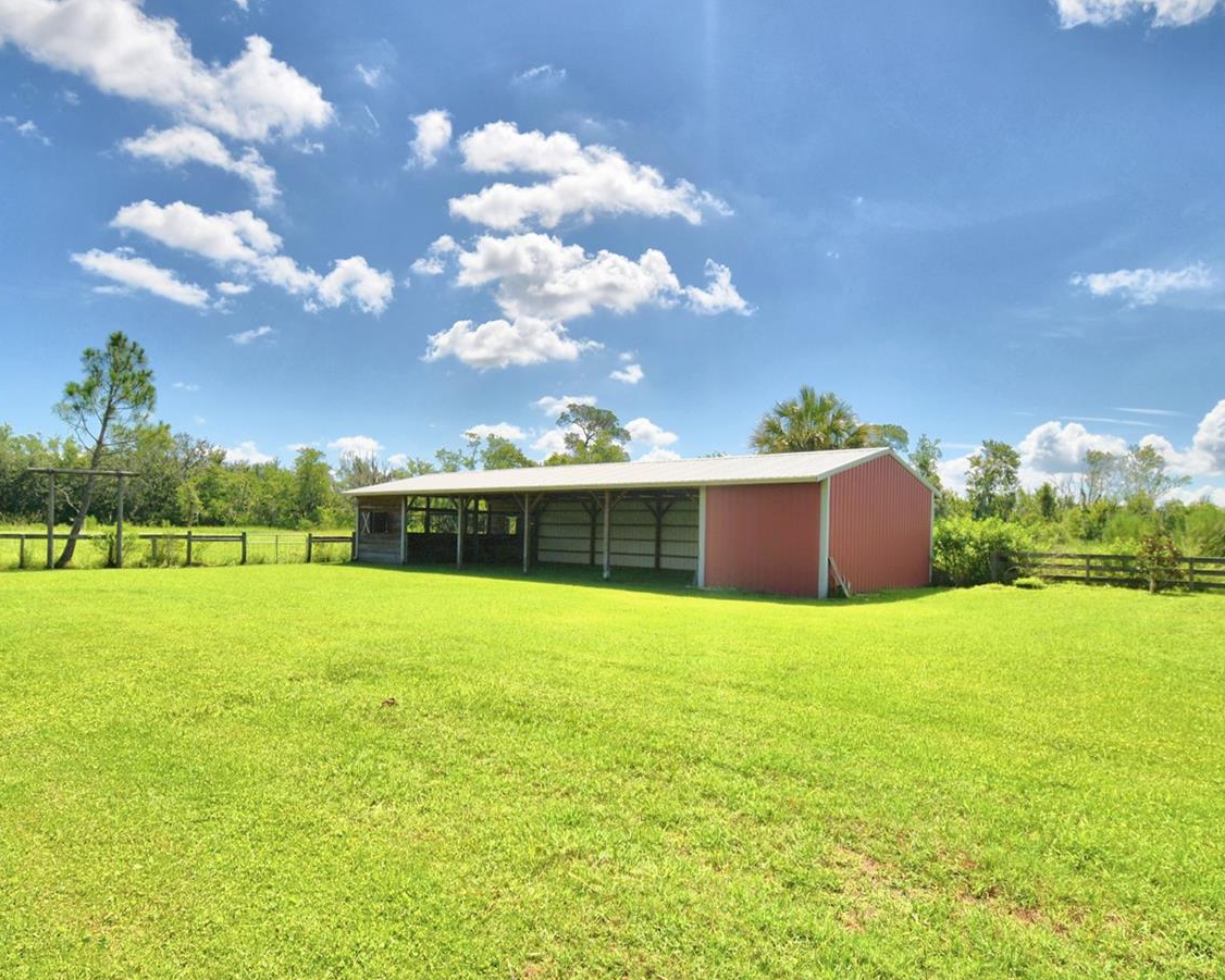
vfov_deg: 68.0
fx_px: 725
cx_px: 633
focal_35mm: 20
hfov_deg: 80.3
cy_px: 535
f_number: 4.5
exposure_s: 1/2500
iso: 100
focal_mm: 10
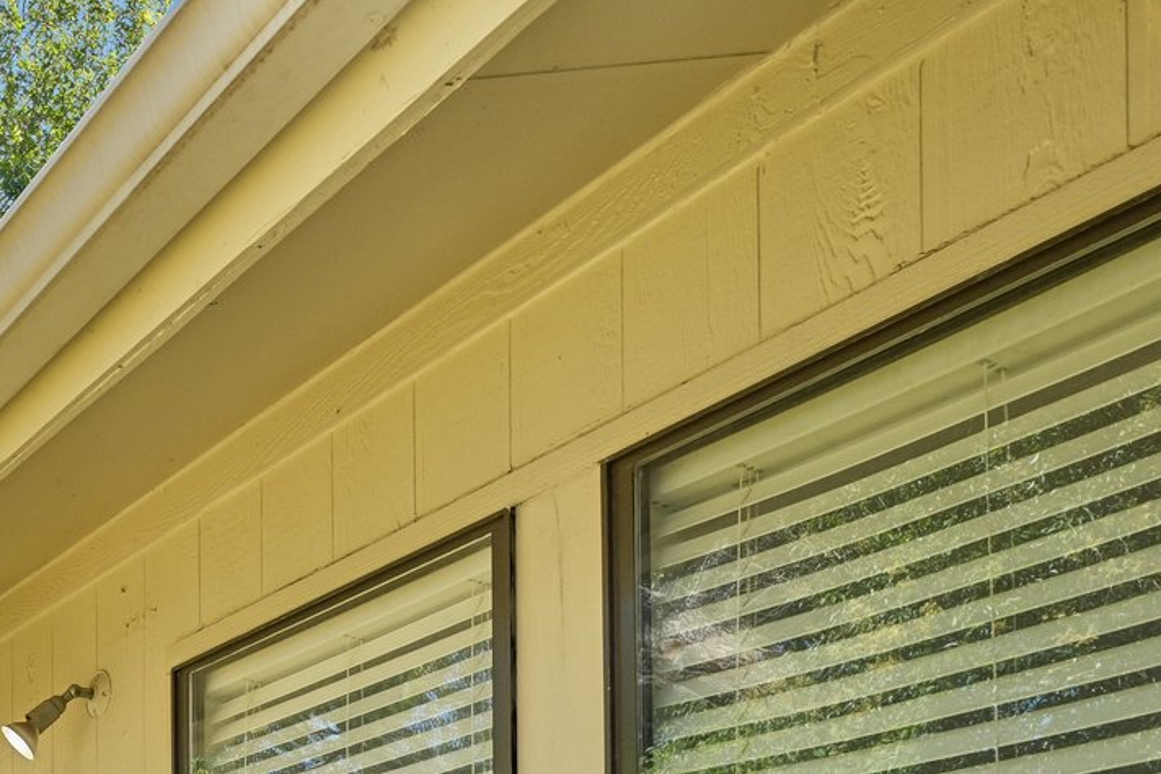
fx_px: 1484
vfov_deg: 24.2
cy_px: 1101
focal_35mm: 46
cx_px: 104
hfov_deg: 39.5
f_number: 6.7
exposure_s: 1/125
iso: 100
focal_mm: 16
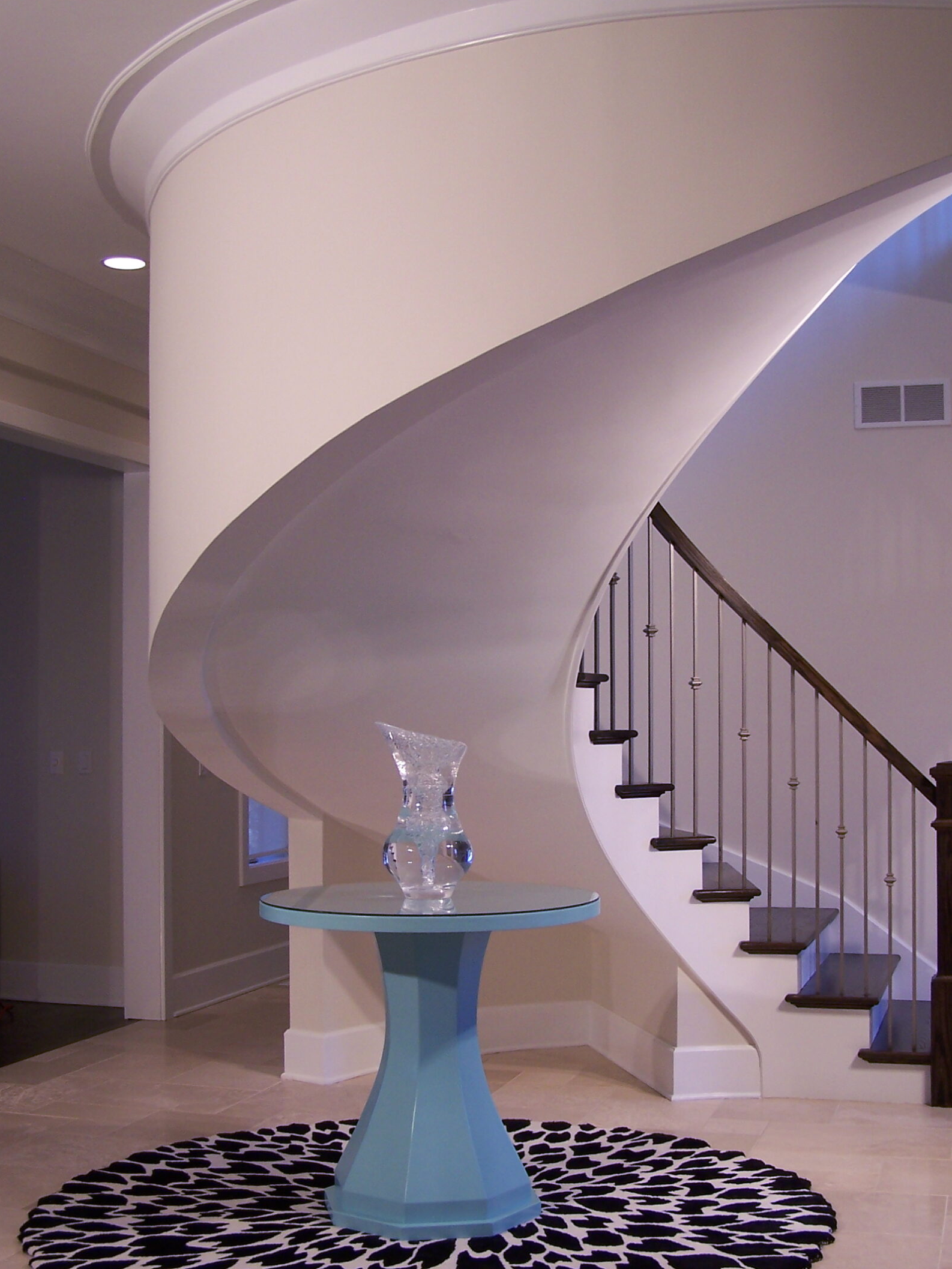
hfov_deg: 31.4
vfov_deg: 41.2
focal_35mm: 46
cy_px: 702
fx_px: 1687
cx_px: 564
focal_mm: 6.3
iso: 80
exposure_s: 1/40
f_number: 2.8
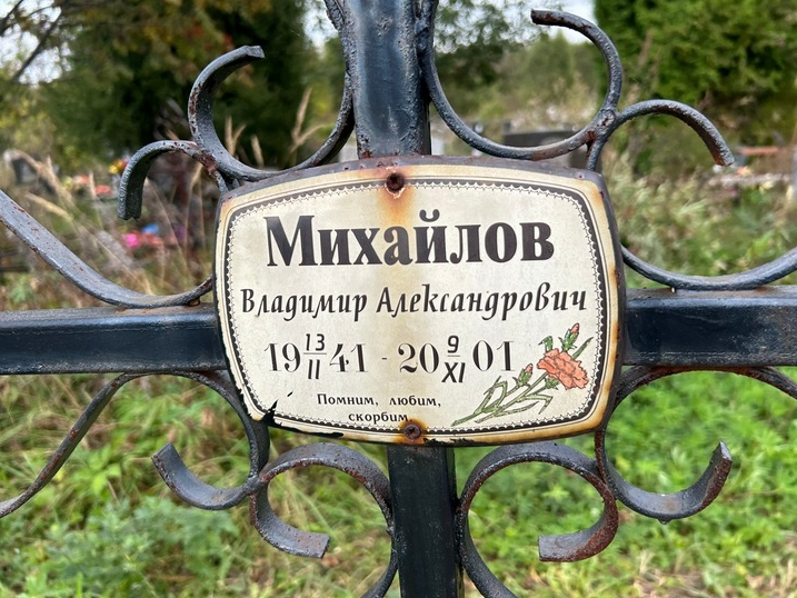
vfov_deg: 48.2
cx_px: 405
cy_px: 266
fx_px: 668
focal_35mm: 29
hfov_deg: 61.6
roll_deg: -1.1
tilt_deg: -20.2
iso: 50
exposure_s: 1/339
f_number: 1.5
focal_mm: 5.7
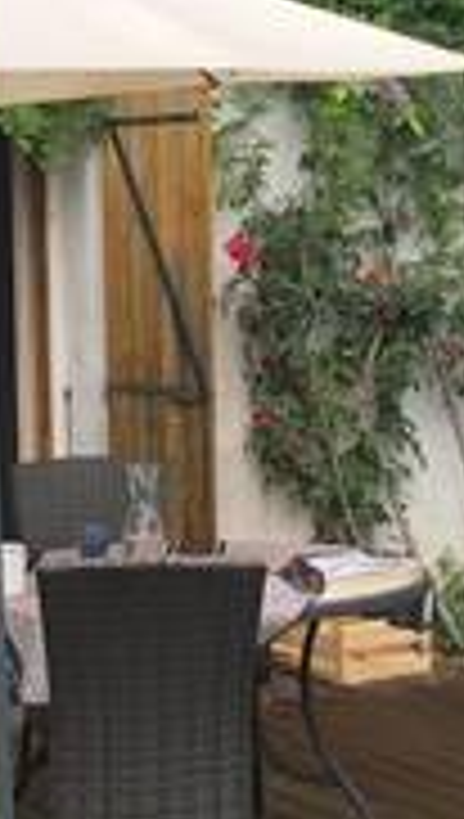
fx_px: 2264
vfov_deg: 20.3
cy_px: 144
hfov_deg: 11.7
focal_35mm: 104
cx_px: 284
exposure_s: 1/842
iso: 32
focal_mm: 4.15
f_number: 2.2
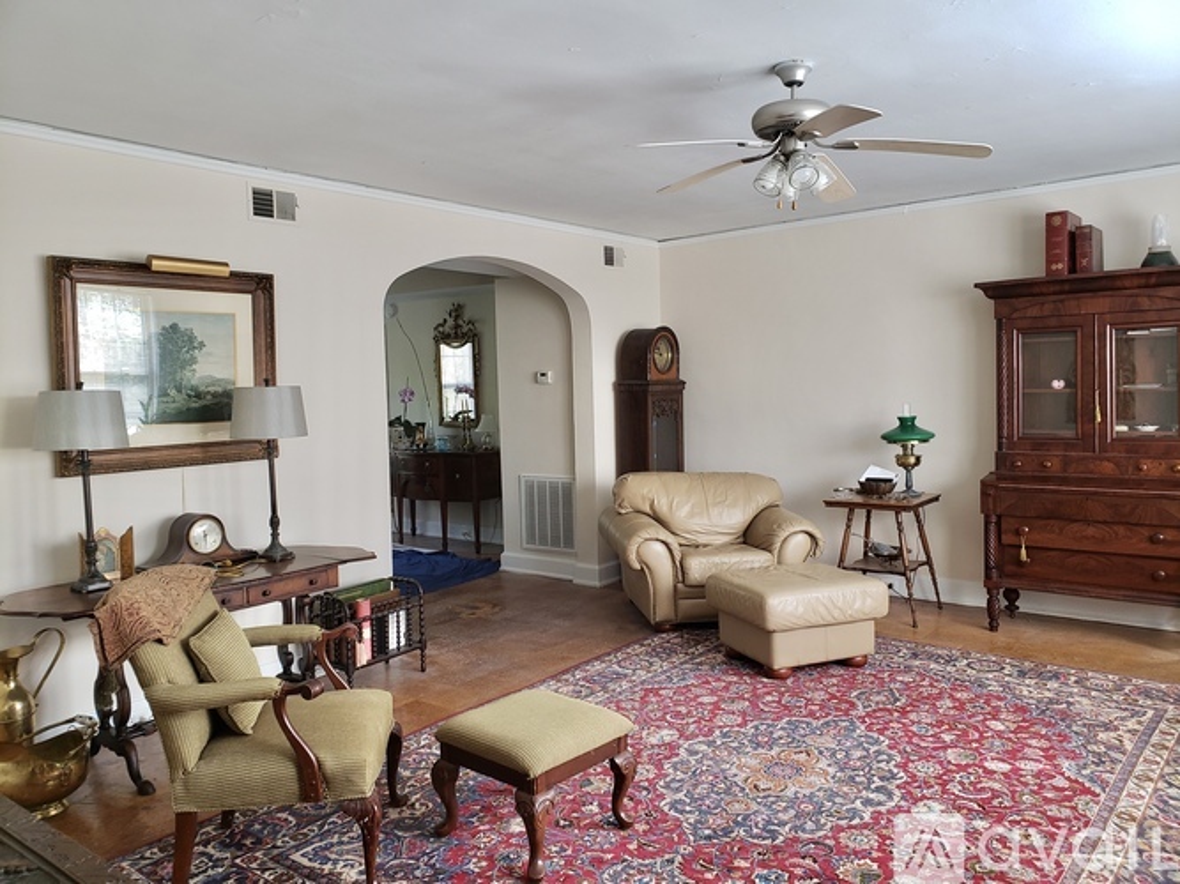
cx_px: 590
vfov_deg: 53.0
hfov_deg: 67.3
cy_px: 442
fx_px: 886
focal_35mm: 26
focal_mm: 4.3
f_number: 2.4
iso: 125
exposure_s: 1/60
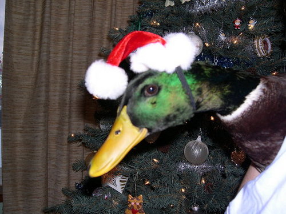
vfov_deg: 37.7
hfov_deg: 49.0
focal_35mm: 38
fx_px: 314
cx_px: 143
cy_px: 107
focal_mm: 8
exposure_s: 1/60
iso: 100
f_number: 2.8
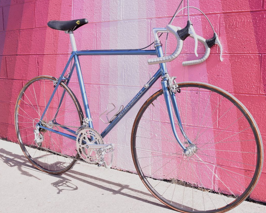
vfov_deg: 39.2
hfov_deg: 47.9
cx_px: 129
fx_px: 299
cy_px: 108
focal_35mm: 38
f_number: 9
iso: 400
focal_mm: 22
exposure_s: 1/320
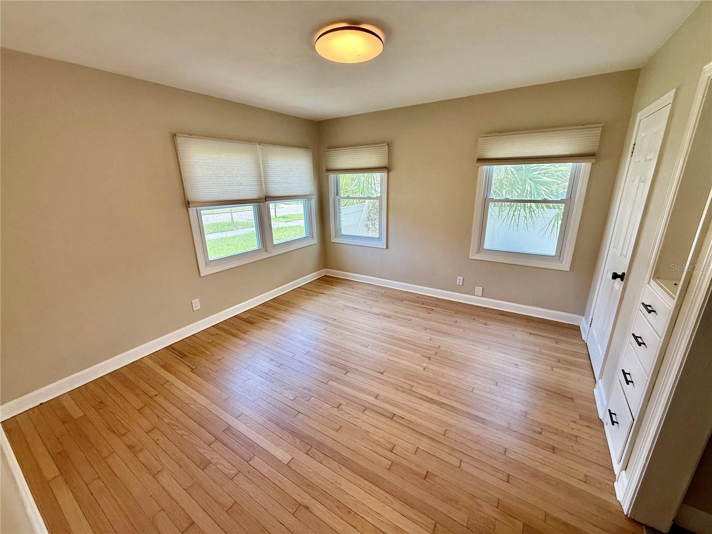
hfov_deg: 102.1
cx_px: 356
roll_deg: +1.4
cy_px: 267
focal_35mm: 14
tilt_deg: -14.7
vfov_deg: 85.7
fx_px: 288
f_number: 2.2
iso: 80
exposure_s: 1/120
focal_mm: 2.22
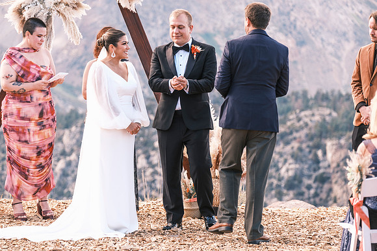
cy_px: 126
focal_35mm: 131
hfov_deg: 15.6
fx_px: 1372
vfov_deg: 10.5
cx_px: 188
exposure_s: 1/420
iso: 400
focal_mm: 87.1
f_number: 2.8
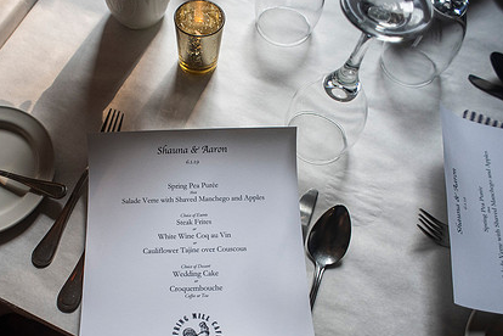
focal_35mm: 28
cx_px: 192
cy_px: 228
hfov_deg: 64.6
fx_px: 391
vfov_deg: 45.6
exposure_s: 1/2000
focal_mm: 20
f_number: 2.8
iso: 1600
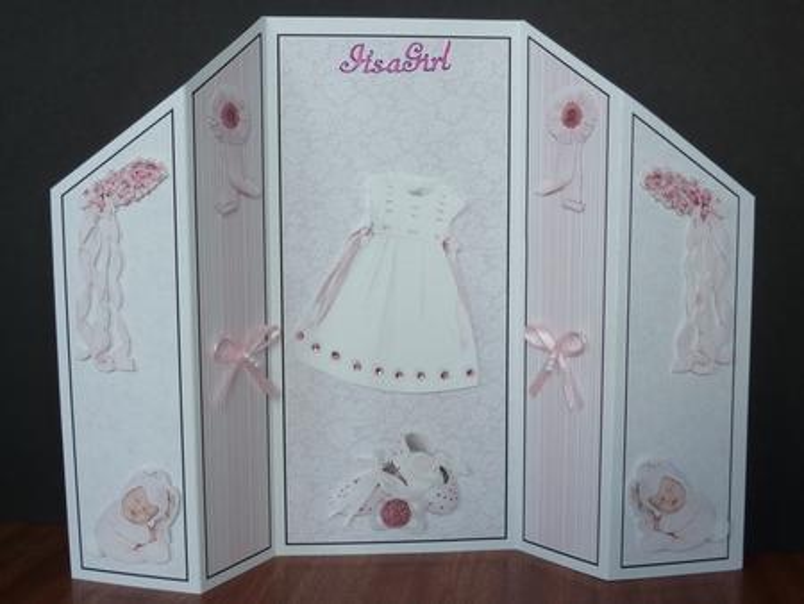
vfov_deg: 34.4
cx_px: 402
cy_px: 302
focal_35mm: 42
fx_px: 976
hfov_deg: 44.8
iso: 100
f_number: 3.7
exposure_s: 1/40
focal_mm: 6.9
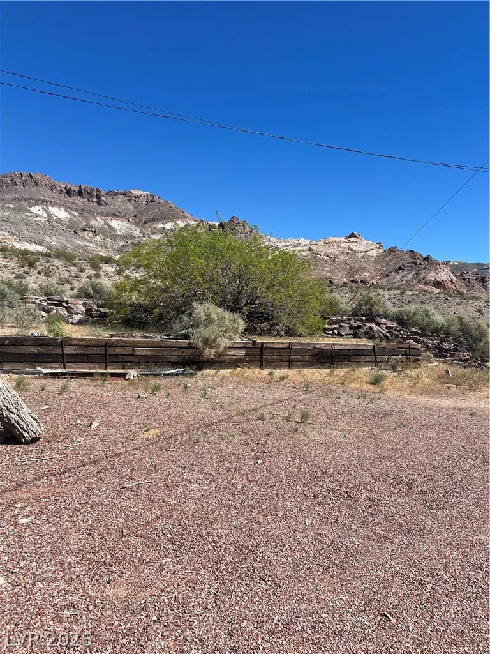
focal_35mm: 26
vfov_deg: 67.3
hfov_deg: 53.1
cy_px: 327
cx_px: 245
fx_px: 491
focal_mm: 5.7
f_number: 1.5
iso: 50
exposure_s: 1/5076
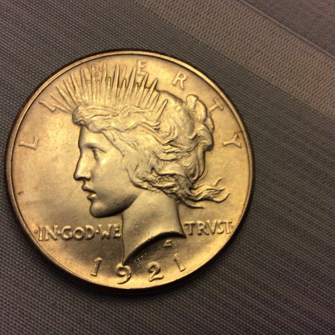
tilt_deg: -77.6
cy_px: 168
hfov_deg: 43.8
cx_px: 158
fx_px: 416
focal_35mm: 38
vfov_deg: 43.9
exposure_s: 1/24
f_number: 2.4
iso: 64
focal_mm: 3.3
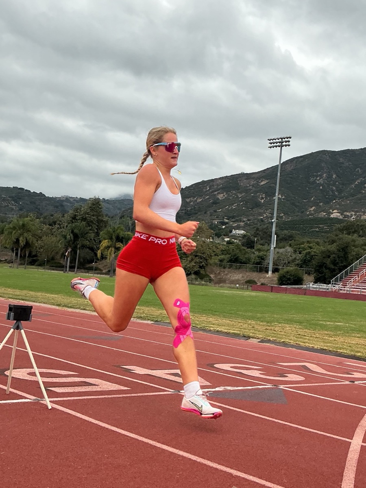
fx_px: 409
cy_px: 244
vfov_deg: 61.7
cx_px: 183
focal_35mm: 29
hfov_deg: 48.2
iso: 25
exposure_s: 1/2227
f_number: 1.8
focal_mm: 3
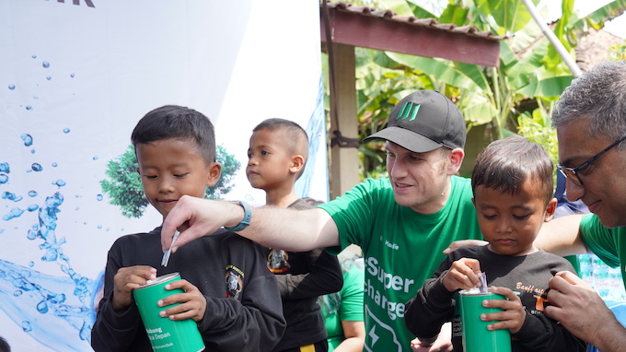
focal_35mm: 37
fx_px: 614
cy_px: 281
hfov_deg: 52.5
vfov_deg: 31.2
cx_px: 439
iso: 250
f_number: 4
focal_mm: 24
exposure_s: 1/400
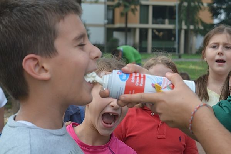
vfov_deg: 19.7
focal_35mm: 69
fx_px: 442
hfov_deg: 29.3
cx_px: 116
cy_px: 77
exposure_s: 1/125
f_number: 5.6
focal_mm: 46
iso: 100
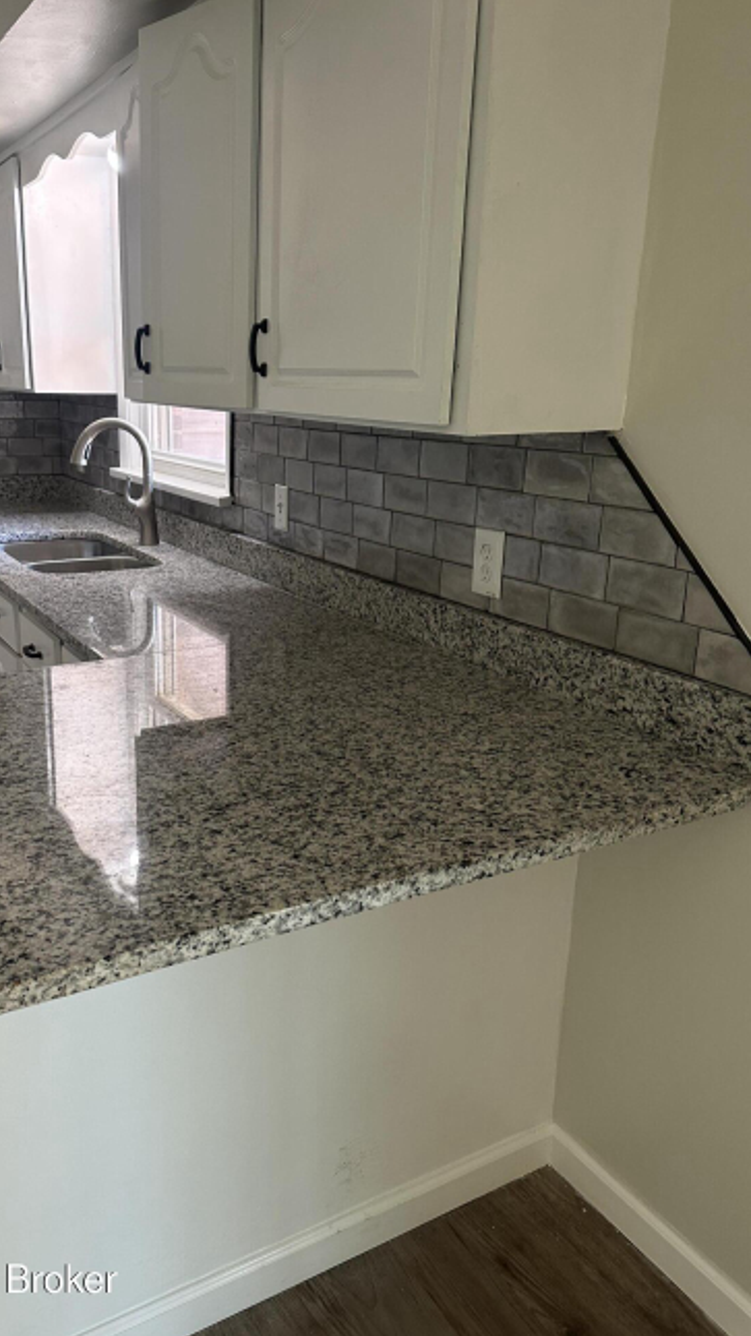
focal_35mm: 27
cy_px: 652
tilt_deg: -13.9
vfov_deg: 69.9
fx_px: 957
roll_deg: -1.3
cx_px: 271
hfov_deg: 42.5
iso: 250
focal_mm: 6.86
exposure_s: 1/60
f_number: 1.78
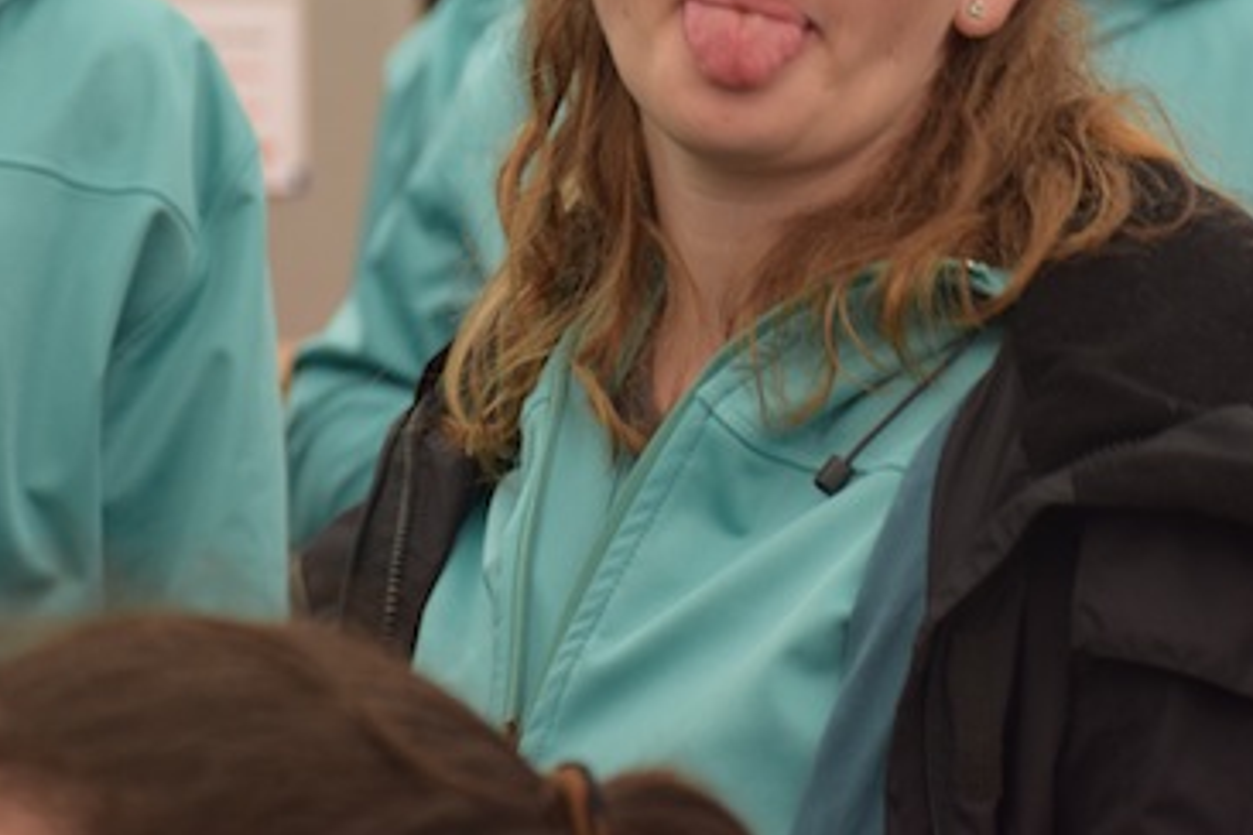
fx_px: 6852
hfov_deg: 10.4
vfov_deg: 7.0
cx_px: 620
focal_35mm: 197
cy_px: 169
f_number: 5
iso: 720
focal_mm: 75
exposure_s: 1/60
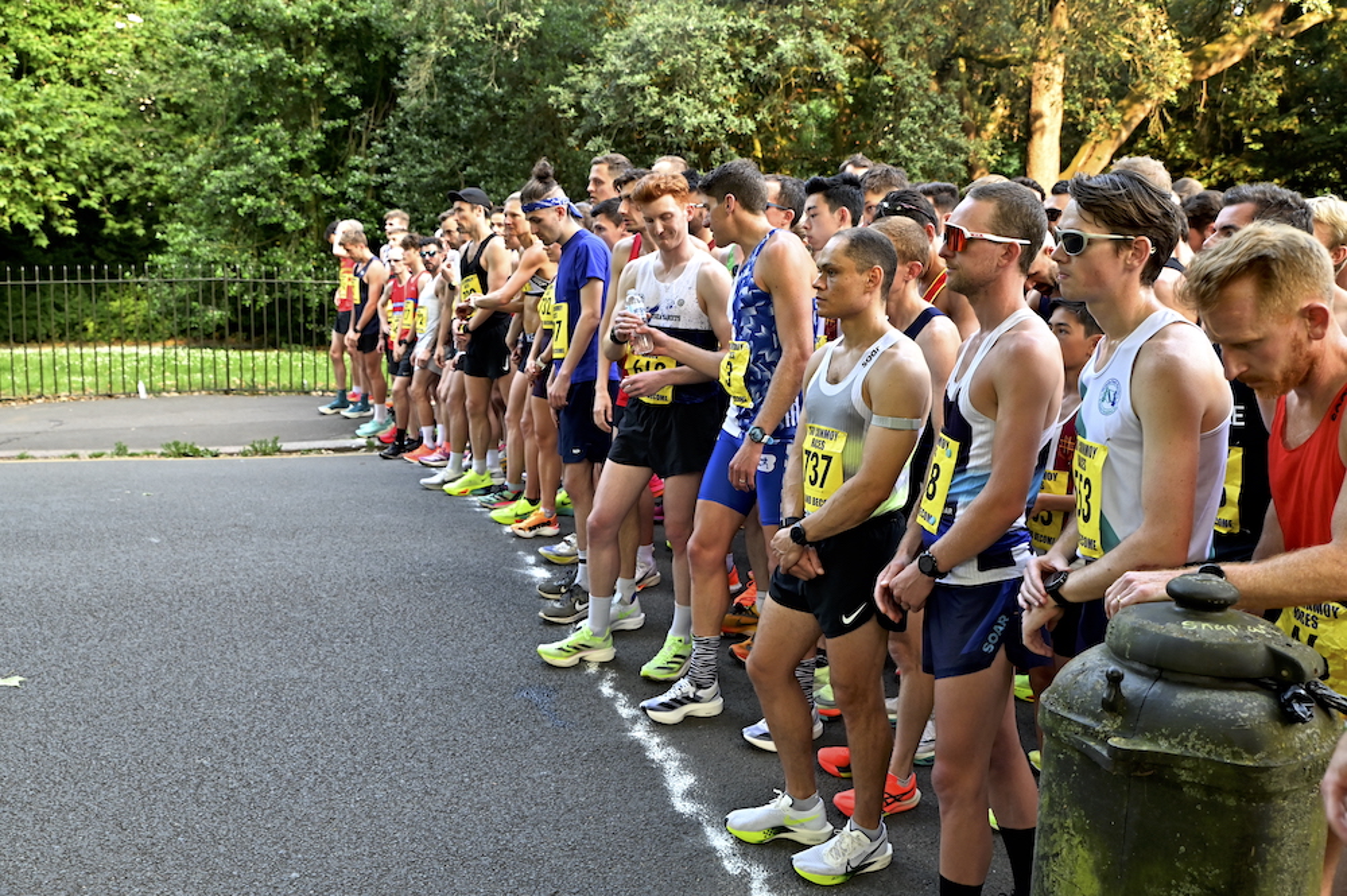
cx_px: 674
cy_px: 448
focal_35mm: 36
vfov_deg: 36.8
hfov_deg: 53.2
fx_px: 1346
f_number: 7.1
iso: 1100
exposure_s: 1/125
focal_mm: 36
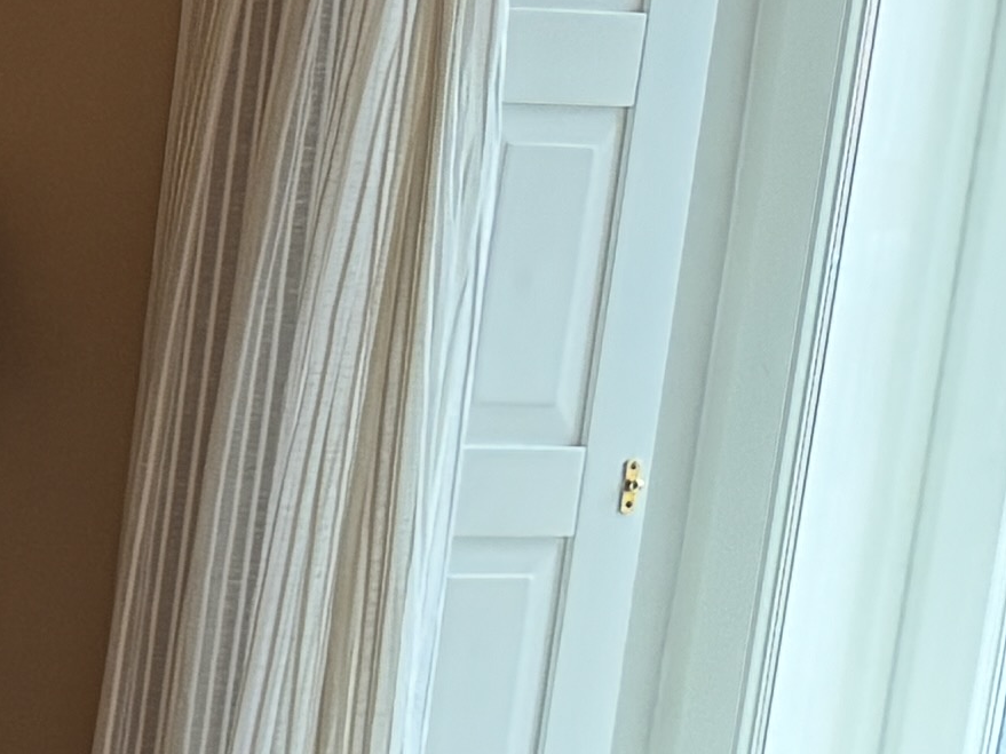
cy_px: 1273
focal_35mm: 156
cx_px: -2157
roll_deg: -1.2
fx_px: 4533
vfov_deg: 9.2
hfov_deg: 9.5
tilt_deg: -12.4
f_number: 1.78
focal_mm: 6.76
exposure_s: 1/50
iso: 125
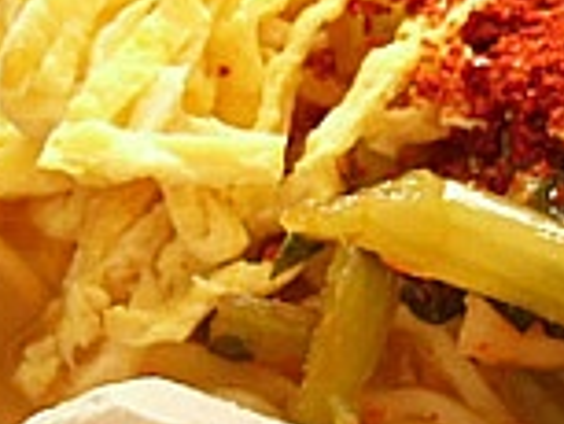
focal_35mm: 128
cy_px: 210
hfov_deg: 15.3
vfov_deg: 11.6
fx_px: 2087
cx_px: 448
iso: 400
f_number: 3.5
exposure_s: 1/14
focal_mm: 6.3
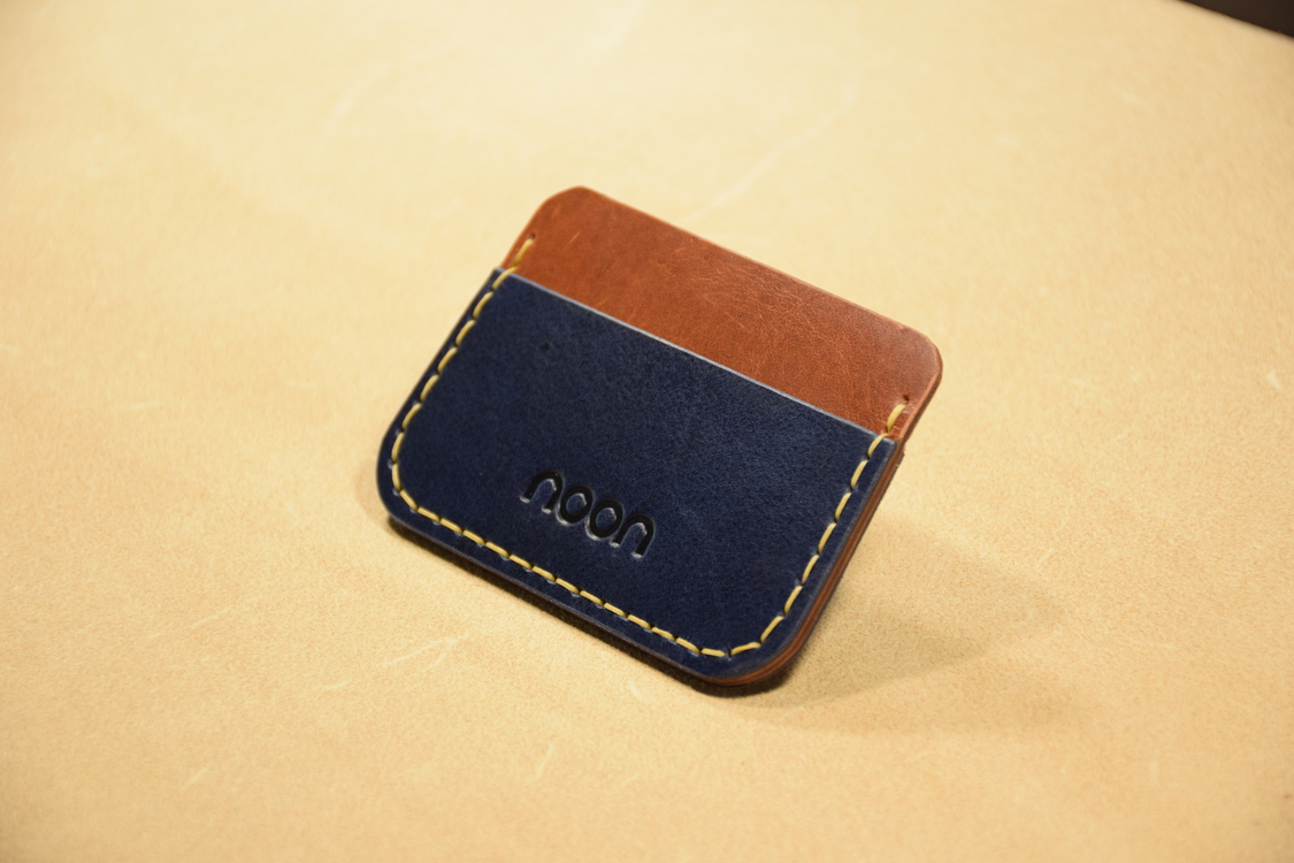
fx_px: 4583
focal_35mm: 128
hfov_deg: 16.1
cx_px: 647
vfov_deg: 10.8
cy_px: 432
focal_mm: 85
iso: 400
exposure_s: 1/100
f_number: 5.3
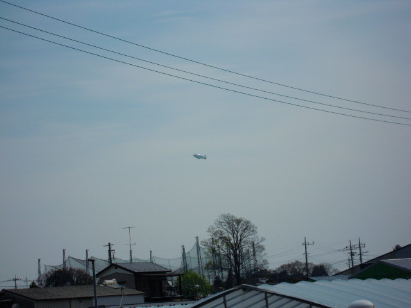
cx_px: 206
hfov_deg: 14.1
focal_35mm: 140
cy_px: 154
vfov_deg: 10.6
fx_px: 1662
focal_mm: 25
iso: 100
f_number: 6.6
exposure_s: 1/1000
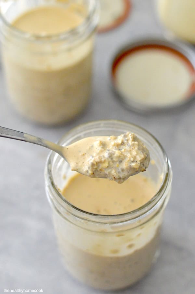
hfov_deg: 18.2
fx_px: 610
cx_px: 98
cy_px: 147
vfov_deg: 27.0
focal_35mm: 75
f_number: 2.8
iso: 1250
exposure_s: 1/500
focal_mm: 50
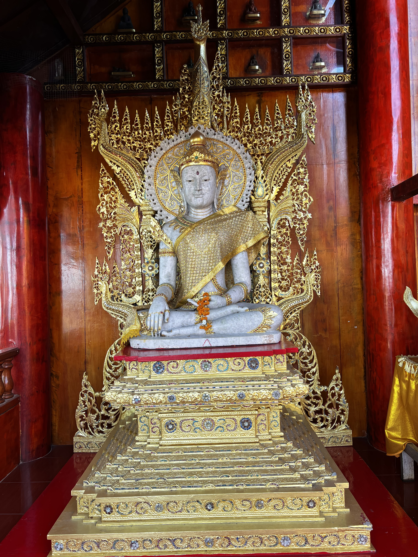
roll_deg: +1.8
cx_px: 209
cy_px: 278
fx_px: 419
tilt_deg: +1.6
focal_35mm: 26
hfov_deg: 53.1
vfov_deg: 67.3
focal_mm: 5.7
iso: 32
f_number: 1.5
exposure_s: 1/139
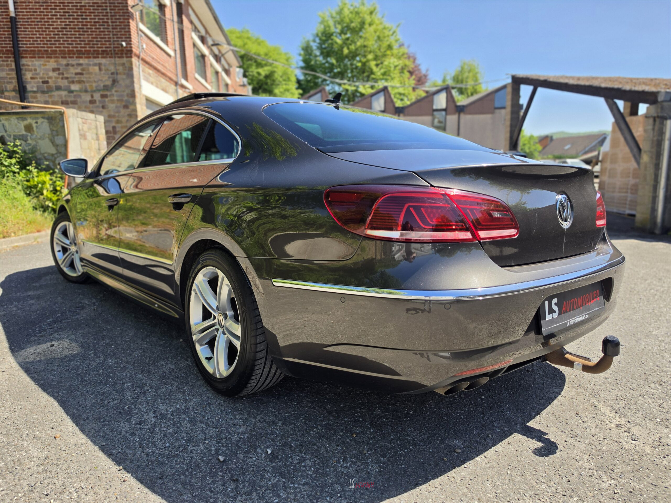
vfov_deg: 58.9
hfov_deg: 73.9
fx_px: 446
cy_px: 252
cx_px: 336
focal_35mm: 23
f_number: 1.4
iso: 64
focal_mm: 6.5
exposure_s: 1/3474
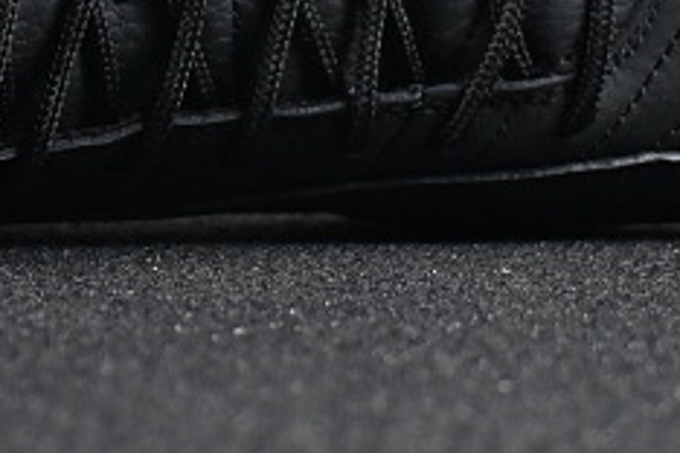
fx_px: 3057
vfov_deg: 8.2
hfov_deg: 12.6
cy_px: -292
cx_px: 128
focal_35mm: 162
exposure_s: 1/125
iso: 500
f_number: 5
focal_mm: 31.5
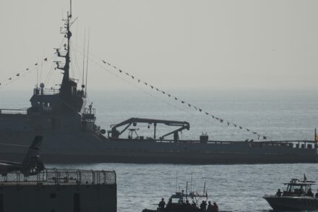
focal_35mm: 873
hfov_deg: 2.4
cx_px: 110
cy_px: 130
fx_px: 7708
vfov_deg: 1.6
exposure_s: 1/8000
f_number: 3.2
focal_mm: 400
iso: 100
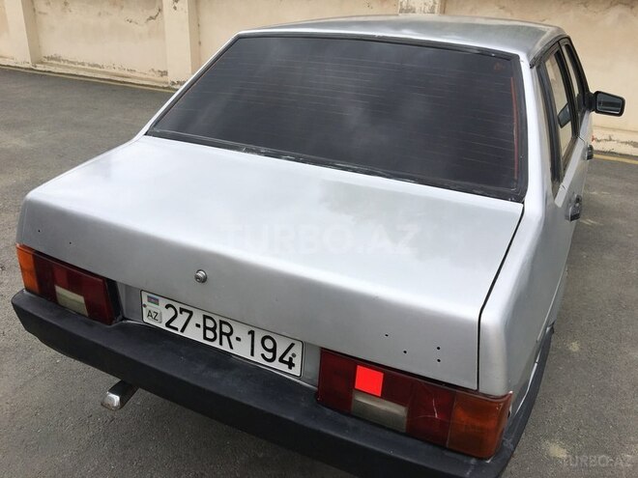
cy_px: 239
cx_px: 319
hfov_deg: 61.7
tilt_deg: -24.3
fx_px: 534
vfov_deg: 48.2
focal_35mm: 29
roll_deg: -2.6
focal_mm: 4.15
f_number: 2.2
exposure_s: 1/836
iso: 25
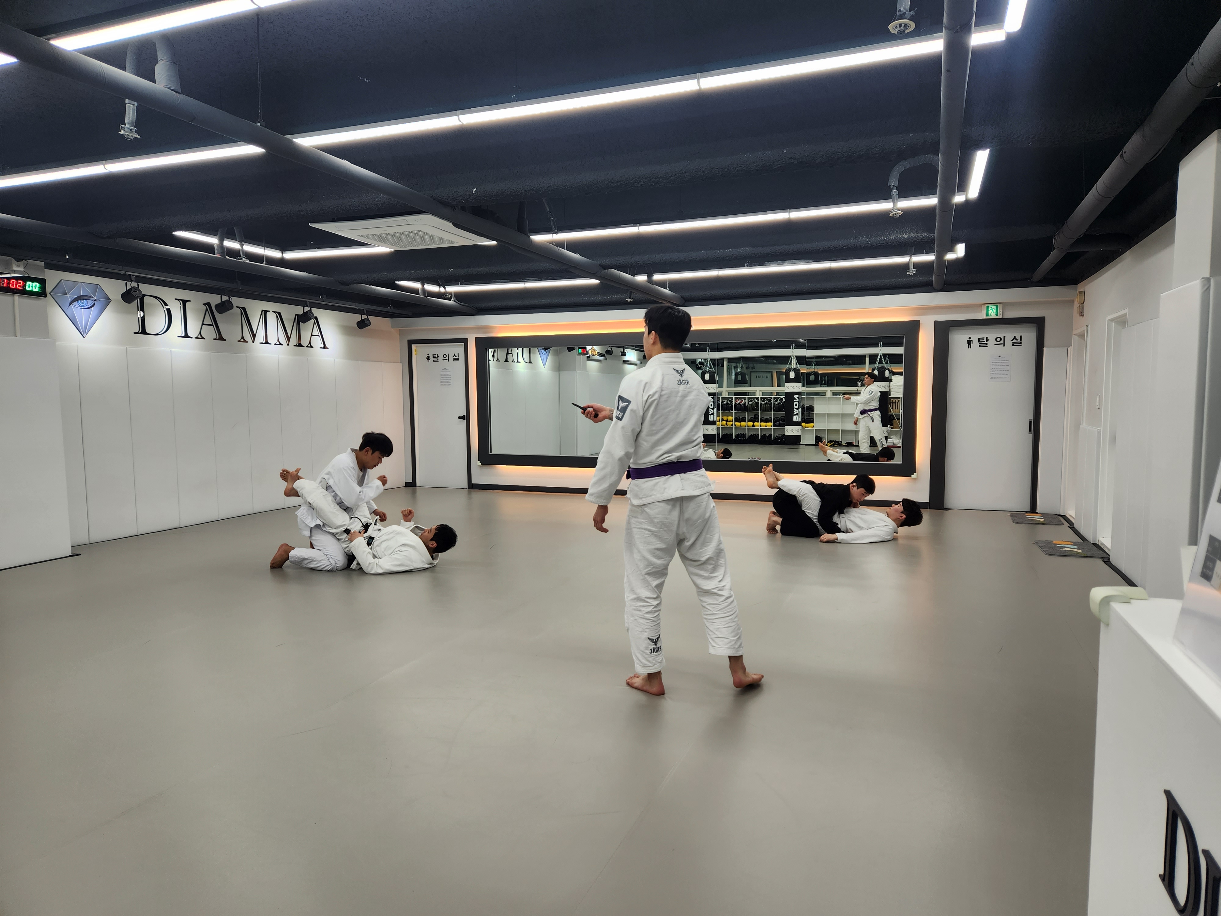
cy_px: 458
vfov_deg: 58.9
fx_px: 811
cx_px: 610
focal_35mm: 23
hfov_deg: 73.9
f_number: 1.8
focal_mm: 5.4
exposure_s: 1/120
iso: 20
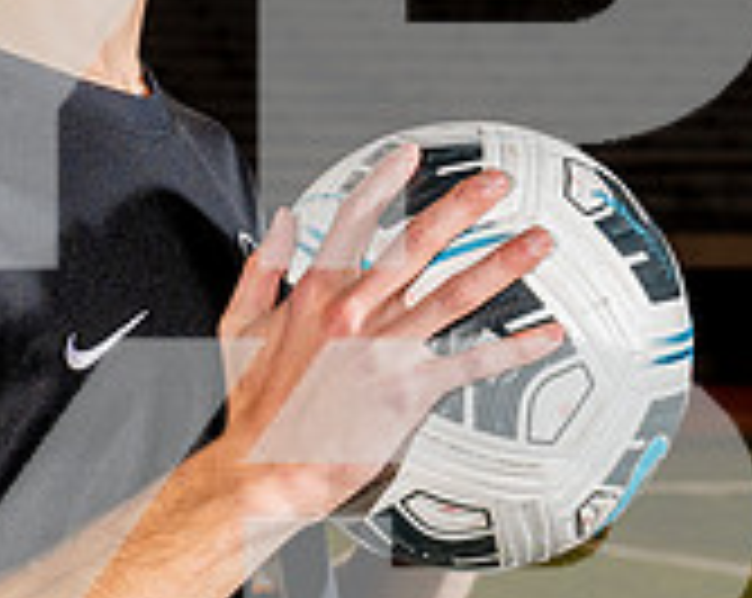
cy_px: 34
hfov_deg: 9.8
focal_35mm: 196
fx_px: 4355
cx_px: 171
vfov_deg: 7.8
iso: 800
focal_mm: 60
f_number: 8
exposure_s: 1/250
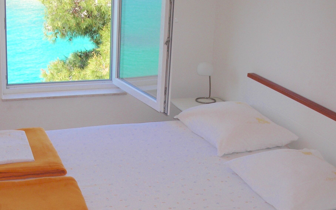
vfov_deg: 20.7
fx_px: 568
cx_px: 141
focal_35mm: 62
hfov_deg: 32.9
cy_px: 174
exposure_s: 1/195
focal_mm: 6.3
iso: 50
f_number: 3.2
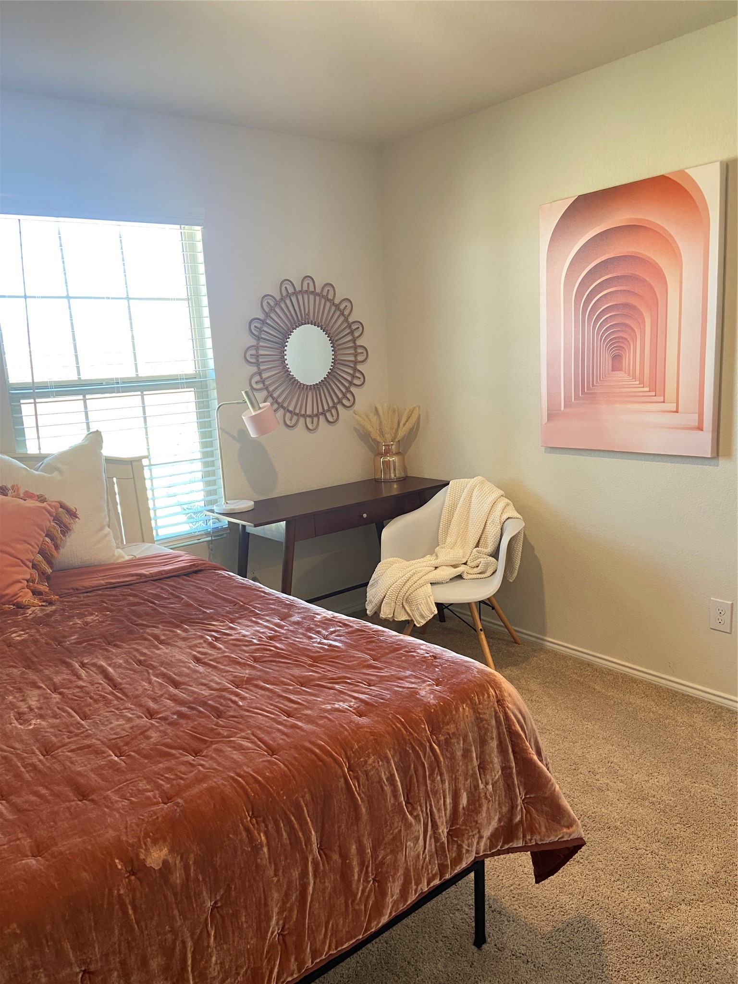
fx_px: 739
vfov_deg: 67.3
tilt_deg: -10.0
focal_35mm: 26
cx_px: 369
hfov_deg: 53.1
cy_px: 492
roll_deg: +3.3
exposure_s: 1/60
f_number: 1.8
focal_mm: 4.25
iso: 200
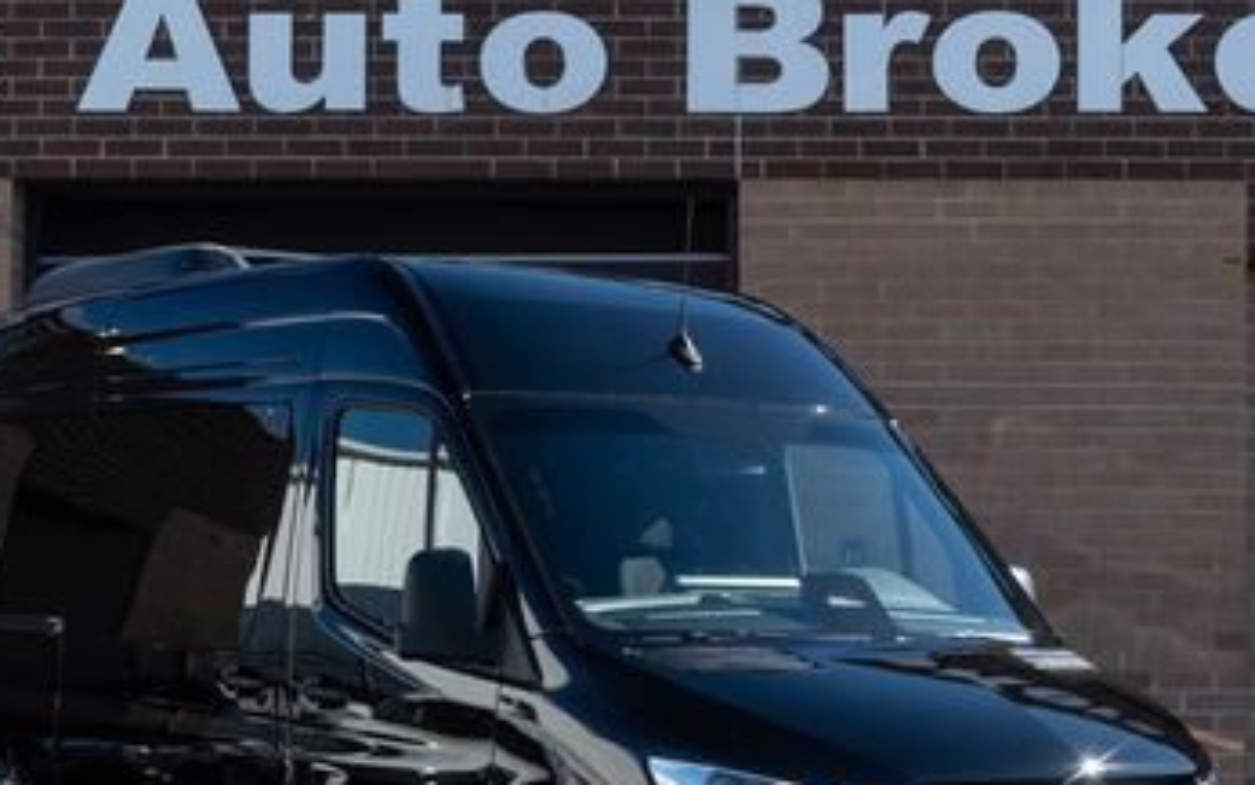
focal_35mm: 79
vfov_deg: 16.4
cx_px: 586
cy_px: 613
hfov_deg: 26.1
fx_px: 2702
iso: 160
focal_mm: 28
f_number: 5
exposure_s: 1/640
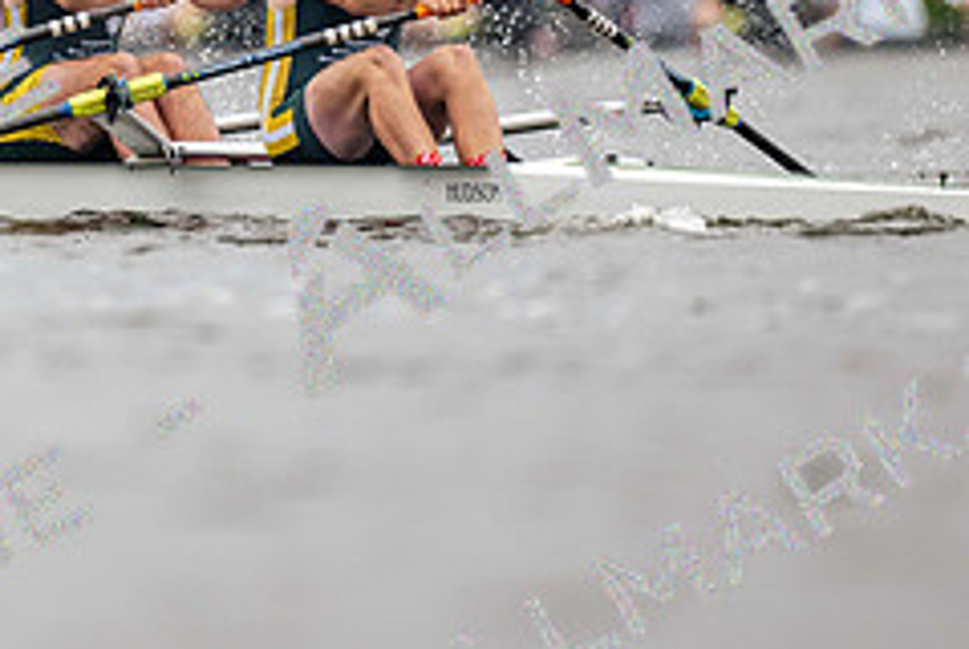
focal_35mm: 1454
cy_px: 10
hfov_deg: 1.4
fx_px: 39184
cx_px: -61
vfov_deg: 0.9
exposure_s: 1/2000
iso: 800
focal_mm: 600
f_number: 4
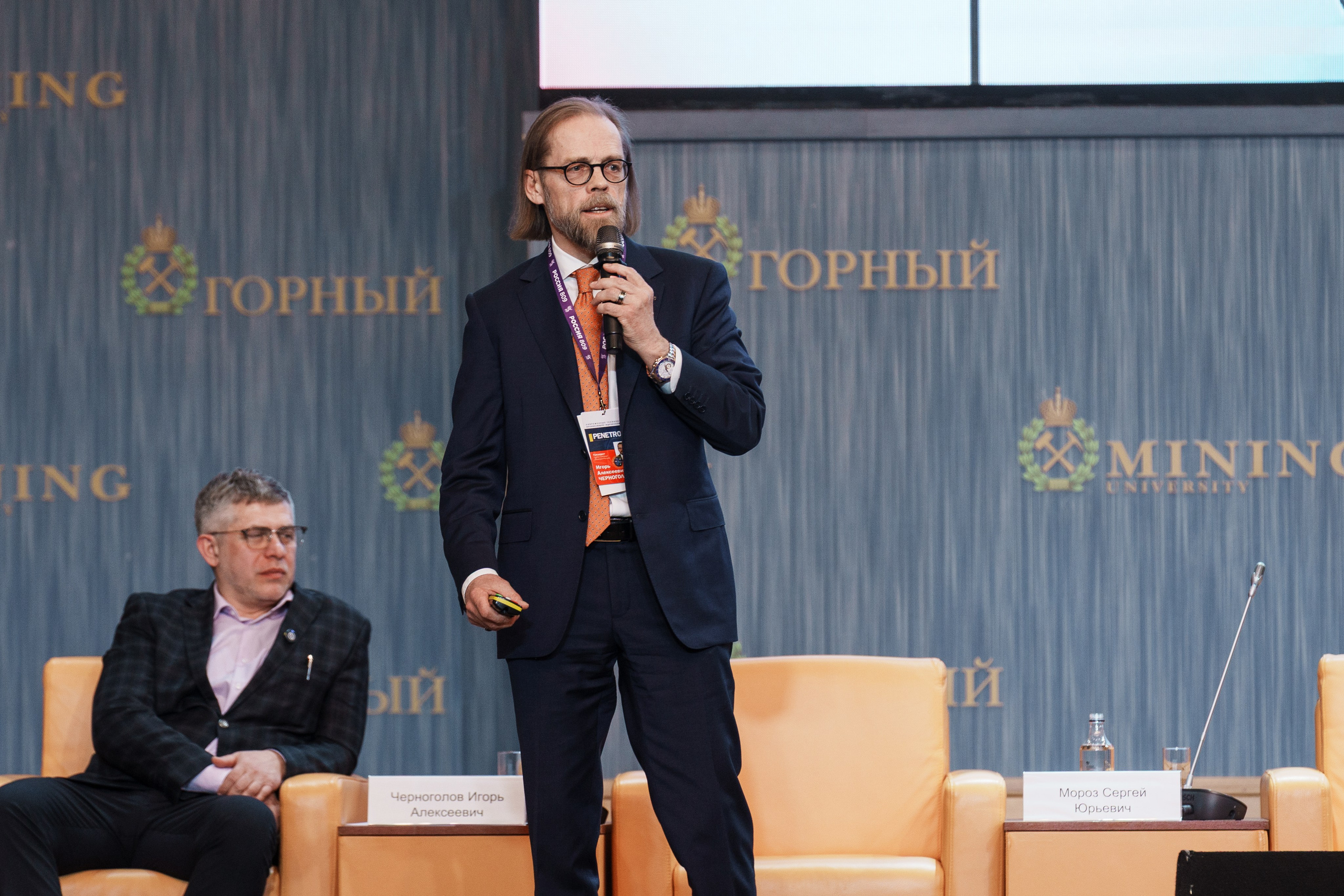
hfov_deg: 7.6
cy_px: 448
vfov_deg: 5.1
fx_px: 10080
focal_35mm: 270
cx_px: 672
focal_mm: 180
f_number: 4
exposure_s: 1/125
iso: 800
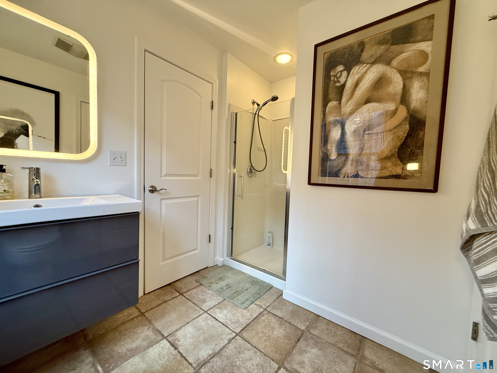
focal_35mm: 14
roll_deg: -3.3
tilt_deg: -1.9
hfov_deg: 102.1
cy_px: 186
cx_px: 248
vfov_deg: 85.7
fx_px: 201
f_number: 2.2
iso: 250
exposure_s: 1/60
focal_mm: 2.22
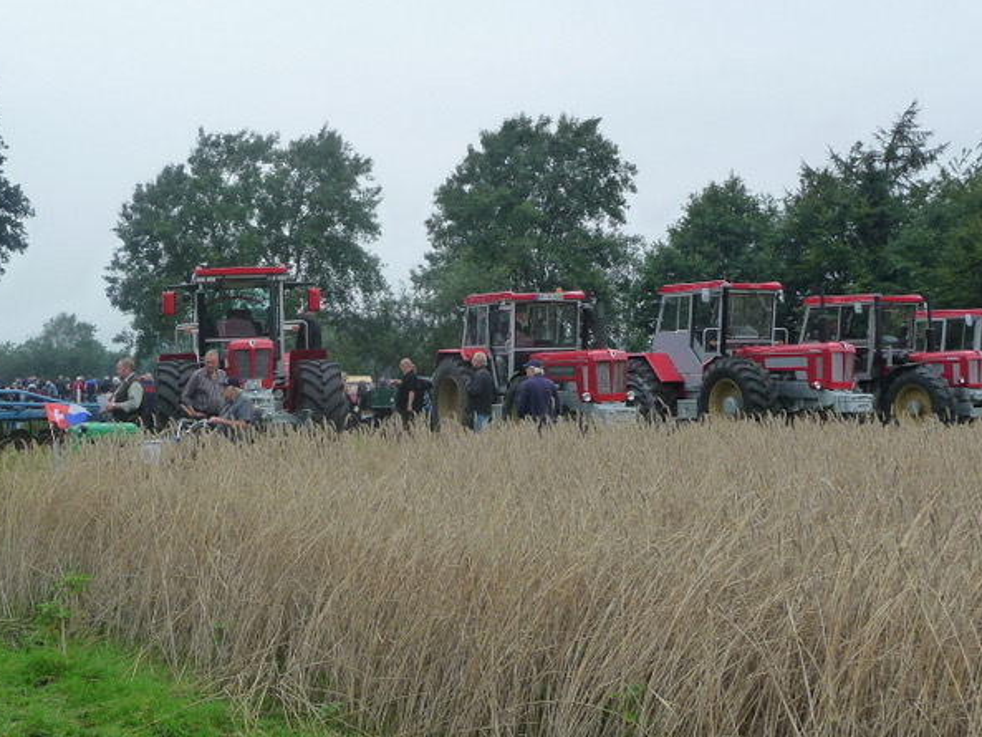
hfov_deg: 33.2
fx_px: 1646
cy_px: 306
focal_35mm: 58
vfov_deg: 25.2
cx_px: 426
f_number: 4
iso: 160
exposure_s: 1/250
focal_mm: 7.1
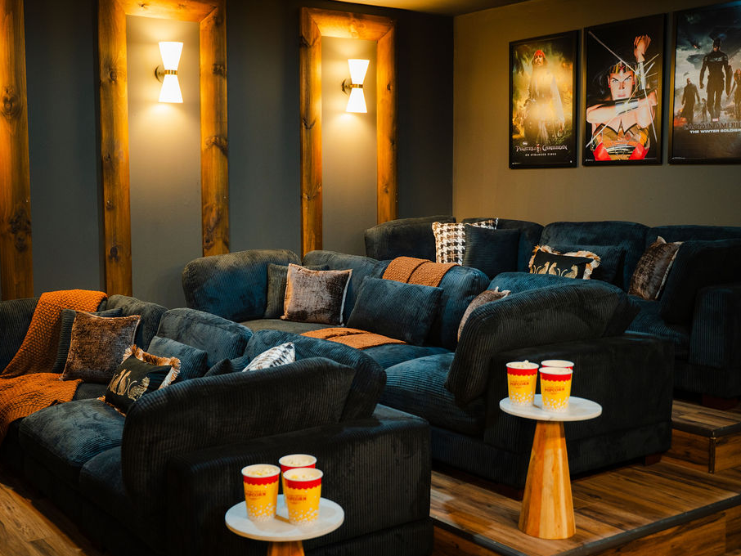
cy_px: 278
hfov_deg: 43.8
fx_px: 921
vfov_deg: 33.6
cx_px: 328
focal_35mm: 43
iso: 800
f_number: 2.8
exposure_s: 1/50
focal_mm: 39
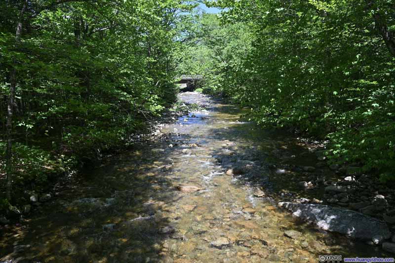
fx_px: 296
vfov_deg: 47.9
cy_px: 132
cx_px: 198
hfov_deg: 67.4
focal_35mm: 27
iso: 64
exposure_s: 1/250
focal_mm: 27
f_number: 5
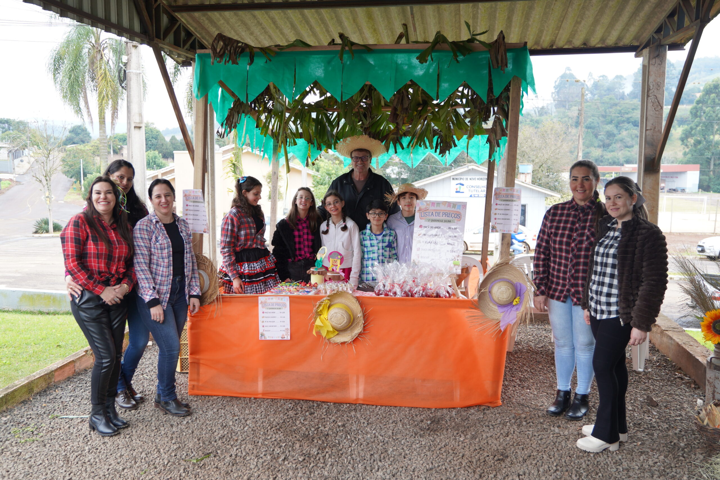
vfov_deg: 42.3
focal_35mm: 31
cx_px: 360
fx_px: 620
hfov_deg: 60.3
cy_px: 240
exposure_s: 1/100
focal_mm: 21
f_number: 2.8
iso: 125
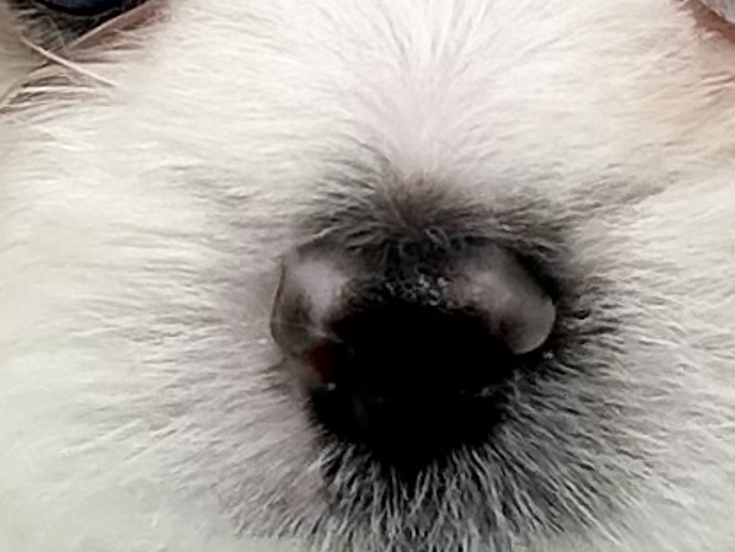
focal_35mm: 90
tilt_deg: -9.5
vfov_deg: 15.1
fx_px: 1912
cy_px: -303
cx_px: 432
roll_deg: -1.1
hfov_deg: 21.7
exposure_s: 1/120
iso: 32
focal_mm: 5.7
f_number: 1.5
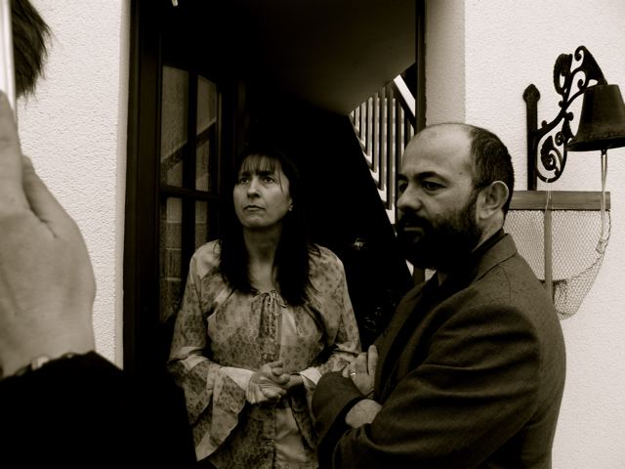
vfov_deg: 39.7
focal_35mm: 36
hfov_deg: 51.4
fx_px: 650
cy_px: 234
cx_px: 312
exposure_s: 1/40
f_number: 2.8
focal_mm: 6
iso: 100
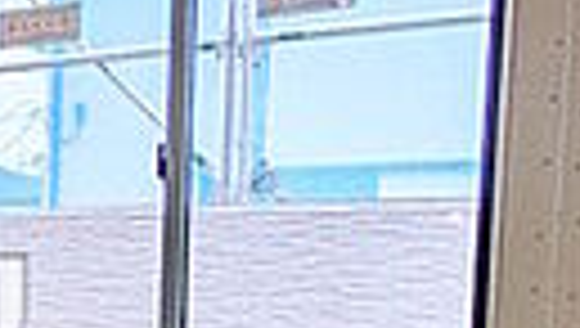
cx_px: -423
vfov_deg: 16.7
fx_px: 1094
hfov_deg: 21.4
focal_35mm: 71
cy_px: 324
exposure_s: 1/120
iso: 61
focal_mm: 1.83
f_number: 2.2
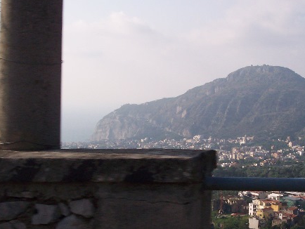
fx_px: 617
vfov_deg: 21.0
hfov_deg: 27.6
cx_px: 200
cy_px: 126
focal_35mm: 70
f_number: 4.8
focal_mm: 8
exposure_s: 1/700
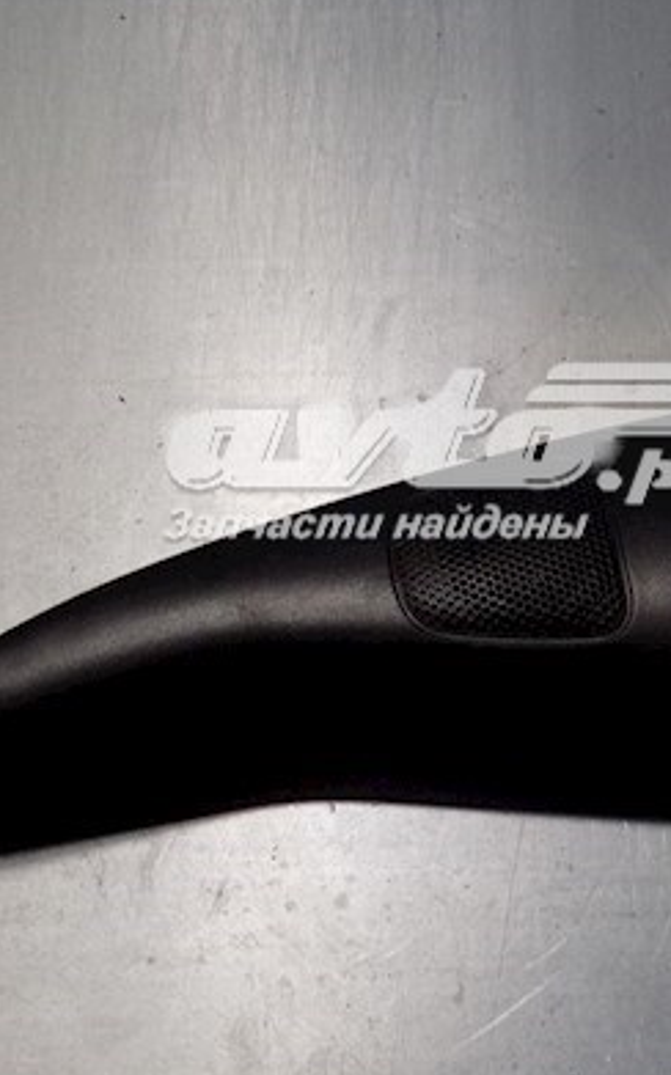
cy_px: 445
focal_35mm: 59
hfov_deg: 21.8
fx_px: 1728
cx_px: 478
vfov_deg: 34.5
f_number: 3.4
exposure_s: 1/30
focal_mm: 6.1
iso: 125
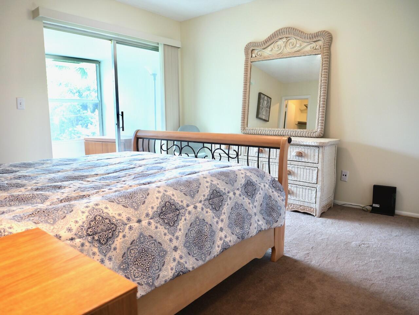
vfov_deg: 56.8
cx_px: 210
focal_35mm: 24
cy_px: 158
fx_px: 291
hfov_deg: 71.6
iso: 100
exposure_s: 1/60
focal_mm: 12
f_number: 2.8
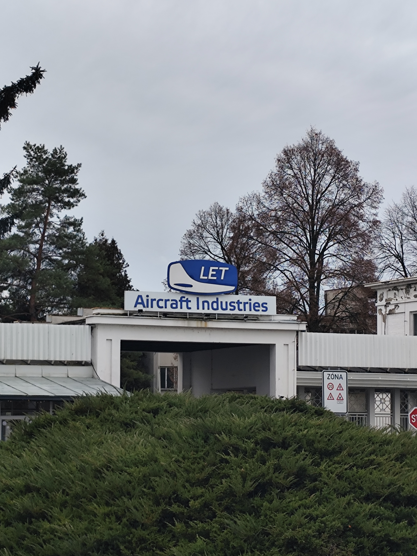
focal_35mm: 109
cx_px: 188
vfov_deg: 18.0
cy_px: 298
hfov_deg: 13.6
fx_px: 1751
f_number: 1.65
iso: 50
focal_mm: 6.14
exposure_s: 1/276
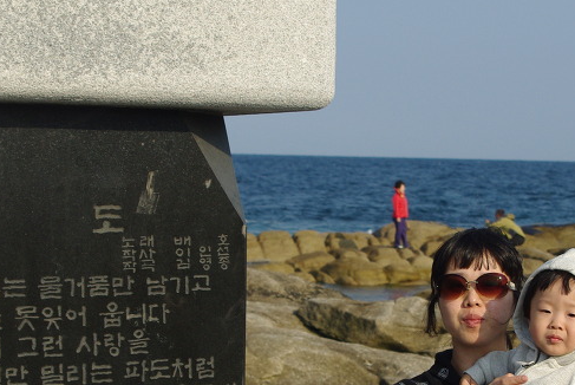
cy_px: 327
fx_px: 1647
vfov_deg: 13.2
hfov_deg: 19.7
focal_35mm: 103
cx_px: 384
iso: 200
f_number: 5.6
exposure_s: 1/750
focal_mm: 32.5
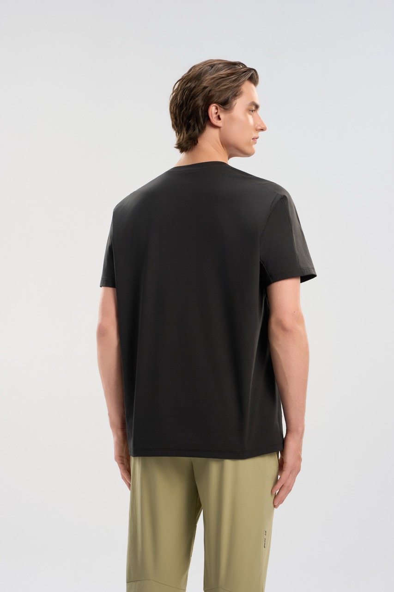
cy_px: 296
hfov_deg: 19.5
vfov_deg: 28.8
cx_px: 197
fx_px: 1149
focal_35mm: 70
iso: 250
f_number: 9
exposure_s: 1/400
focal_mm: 70
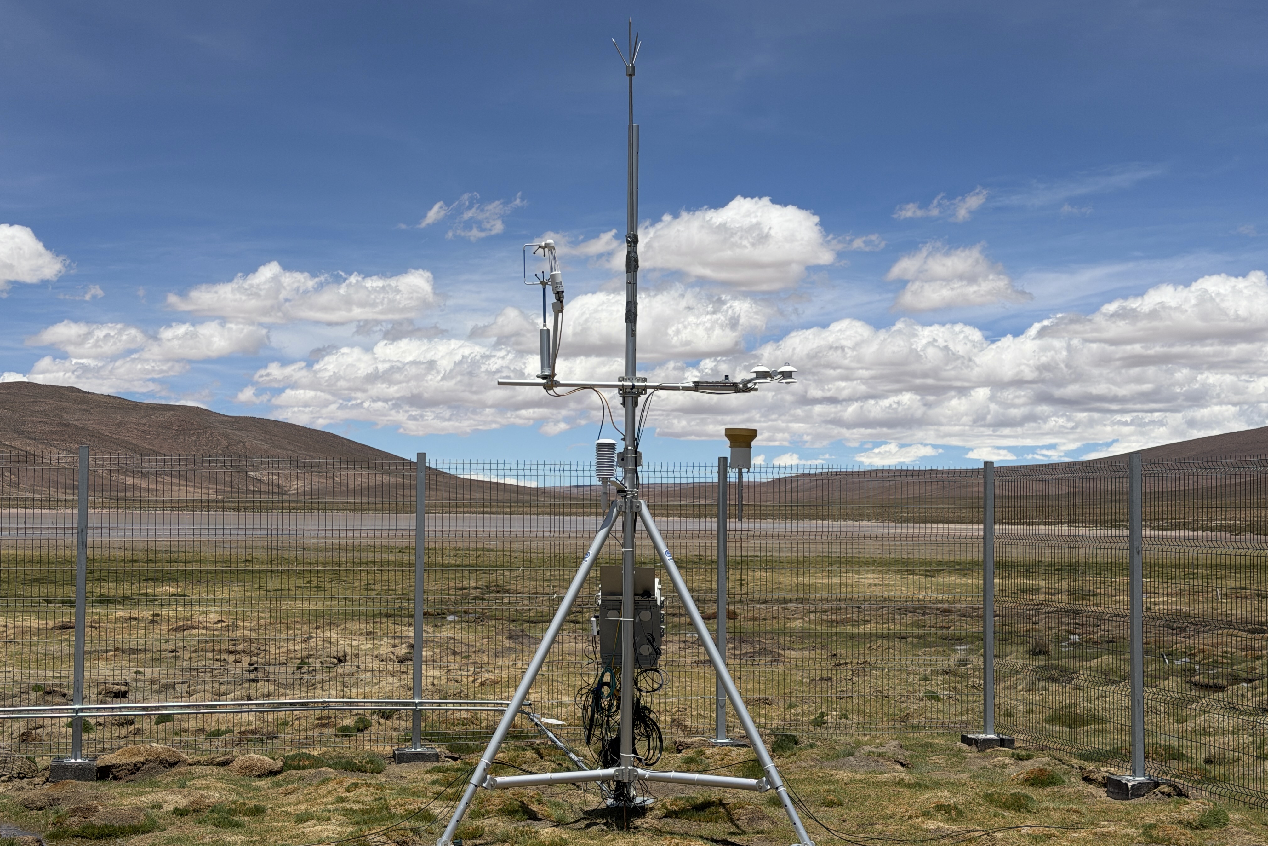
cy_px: 445
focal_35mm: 50
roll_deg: -1.0
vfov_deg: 27.0
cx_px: 634
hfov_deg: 39.6
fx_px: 1761
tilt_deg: +0.6
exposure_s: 1/11364
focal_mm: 6.76
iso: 80
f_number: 1.78
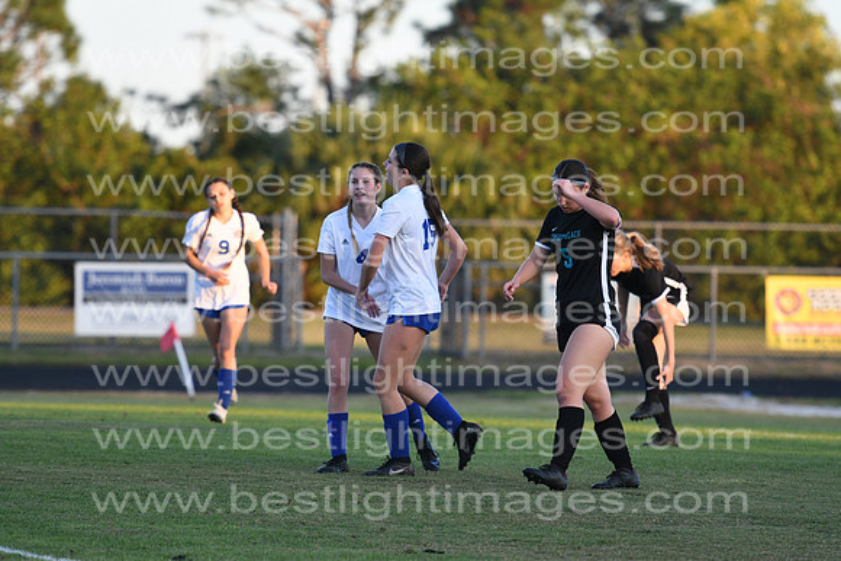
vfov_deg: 5.1
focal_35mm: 270
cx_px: 420
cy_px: 280
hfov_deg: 7.6
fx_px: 6309
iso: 320
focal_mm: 180
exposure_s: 1/800
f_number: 2.8
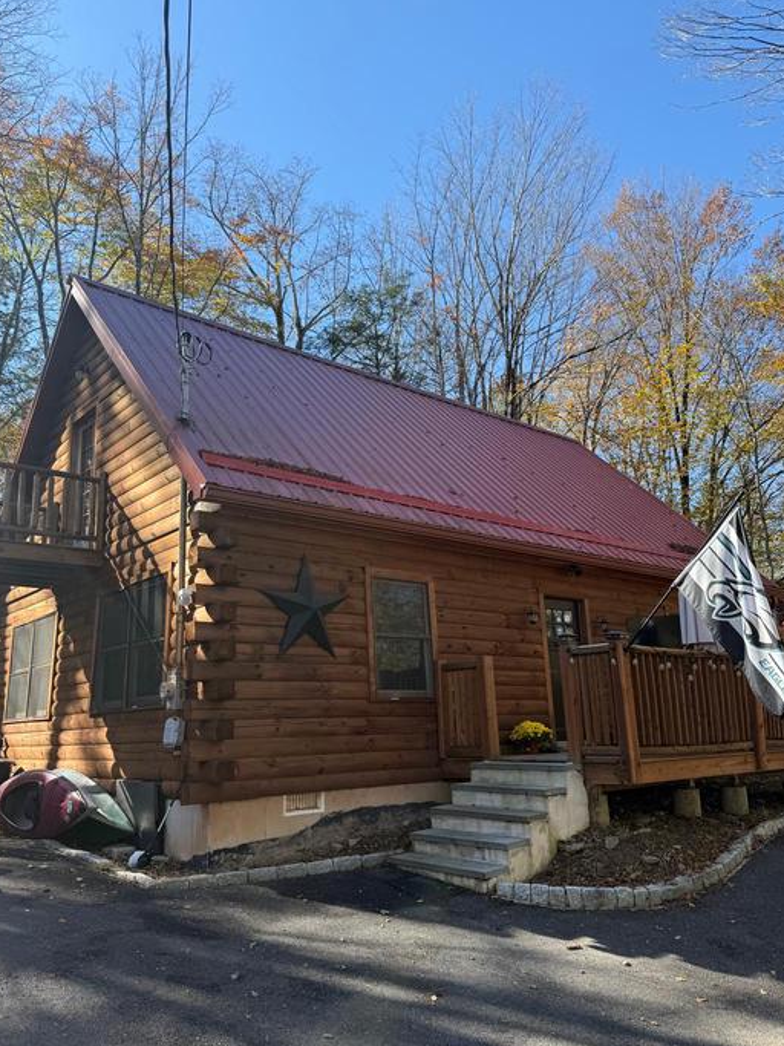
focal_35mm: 27
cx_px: 377
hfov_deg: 51.3
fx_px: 816
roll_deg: +1.8
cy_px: 531
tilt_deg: +14.0
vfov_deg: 65.3
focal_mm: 6.76
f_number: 1.78
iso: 80
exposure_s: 1/1174
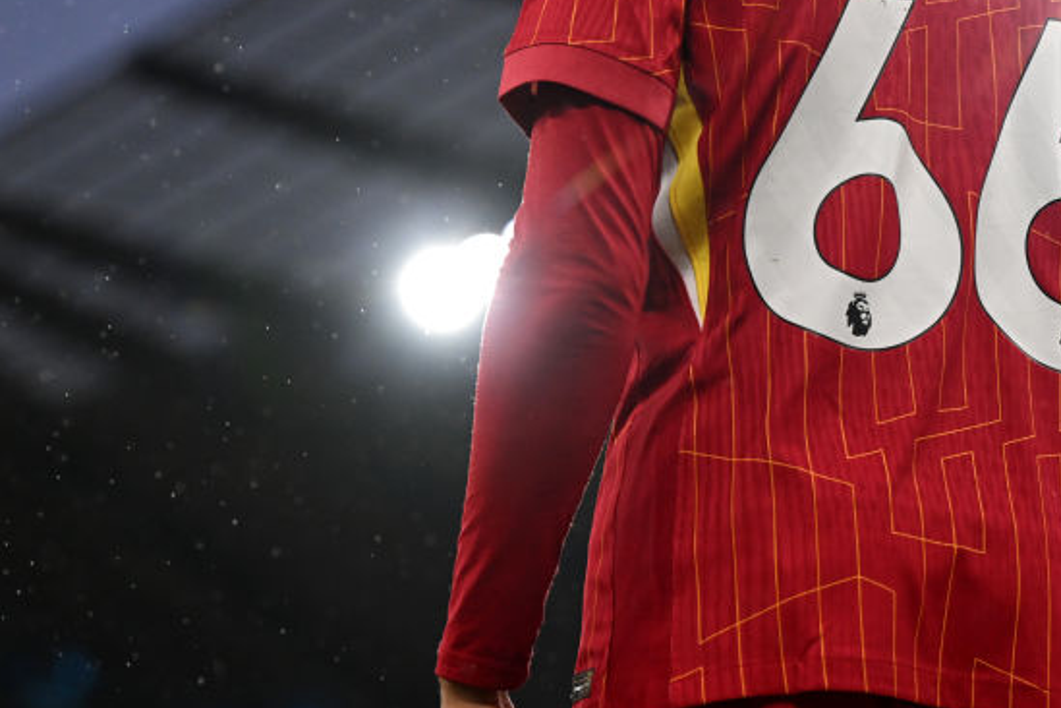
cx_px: 634
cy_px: 136
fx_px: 6041
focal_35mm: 205
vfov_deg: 6.7
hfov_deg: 10.0
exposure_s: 1/2000
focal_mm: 110
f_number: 3.5
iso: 2000
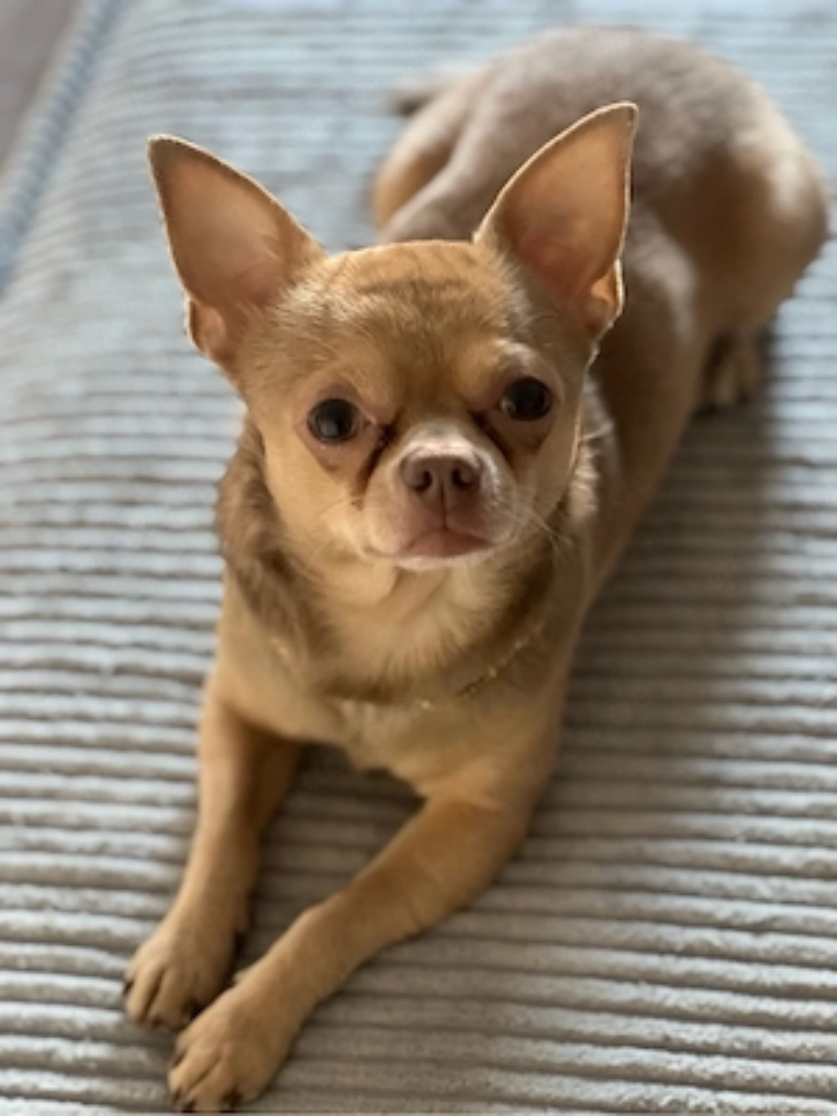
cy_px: 558
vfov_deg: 25.3
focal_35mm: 77
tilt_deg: -47.7
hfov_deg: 19.1
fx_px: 2482
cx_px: 418
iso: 500
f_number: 2.8
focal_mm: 9
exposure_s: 1/15
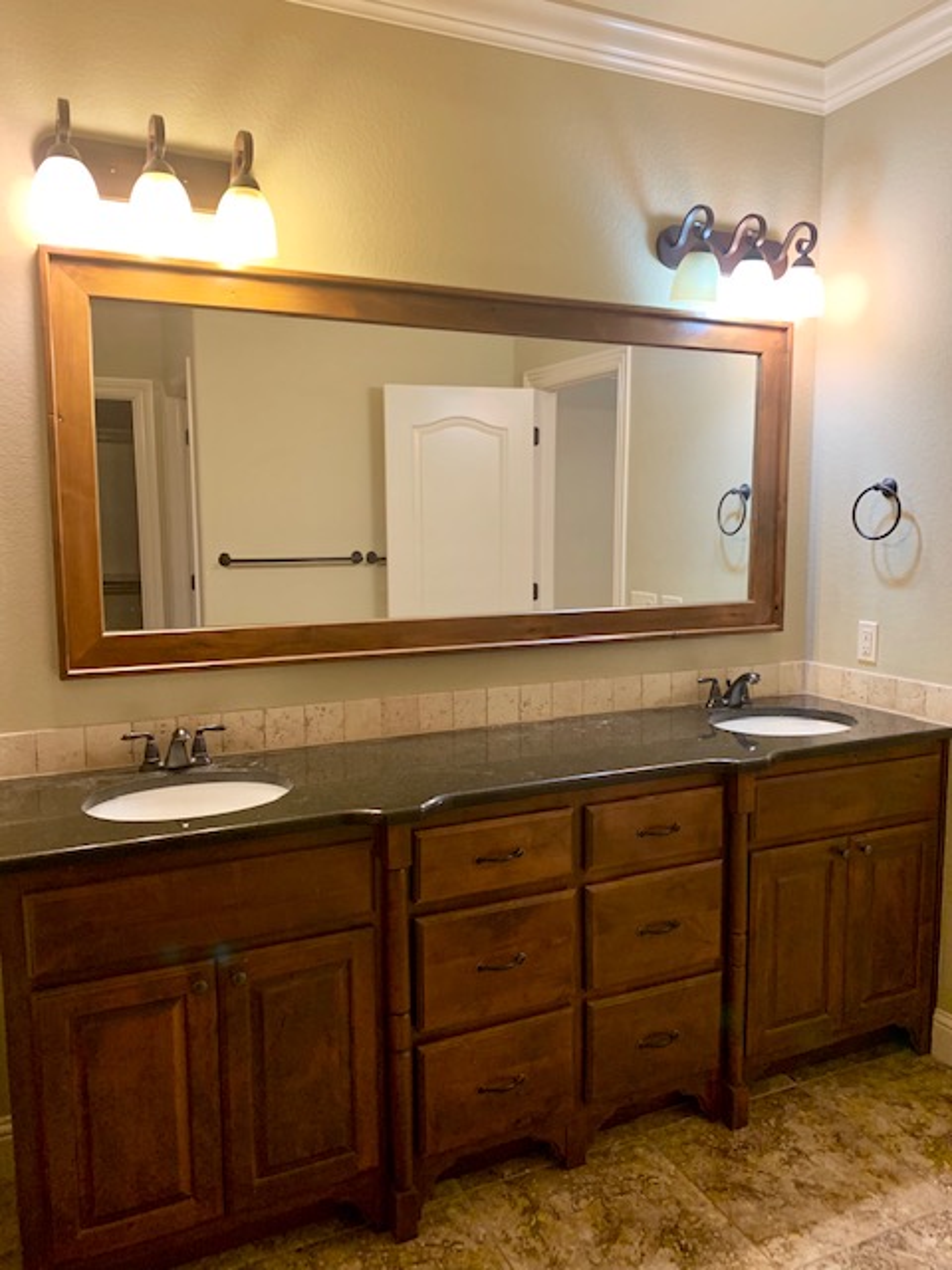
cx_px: 476
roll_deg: -0.3
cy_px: 635
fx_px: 953
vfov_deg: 67.3
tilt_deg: -5.6
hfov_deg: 53.1
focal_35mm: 26
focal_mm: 4.25
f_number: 1.8
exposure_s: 1/60
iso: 200
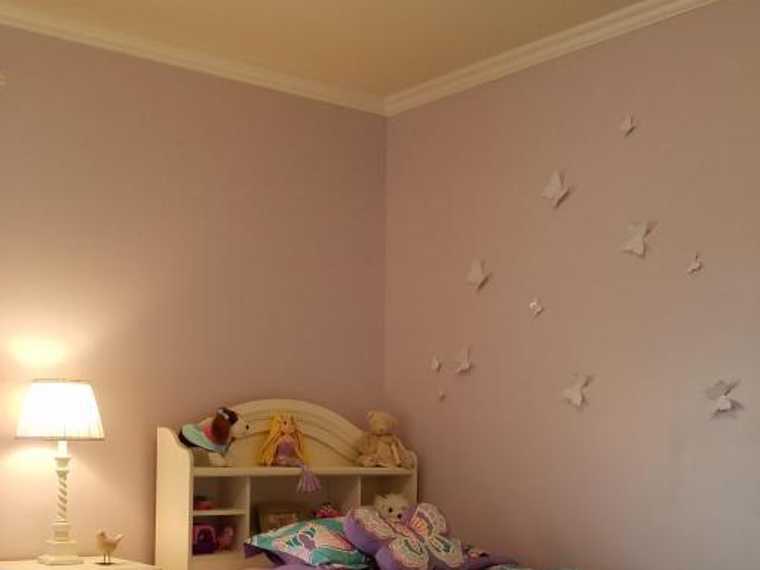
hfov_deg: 36.8
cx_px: 387
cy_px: 457
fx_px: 1142
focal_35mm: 52
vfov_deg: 27.5
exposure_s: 1/60
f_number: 1.7
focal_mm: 4.2
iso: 125
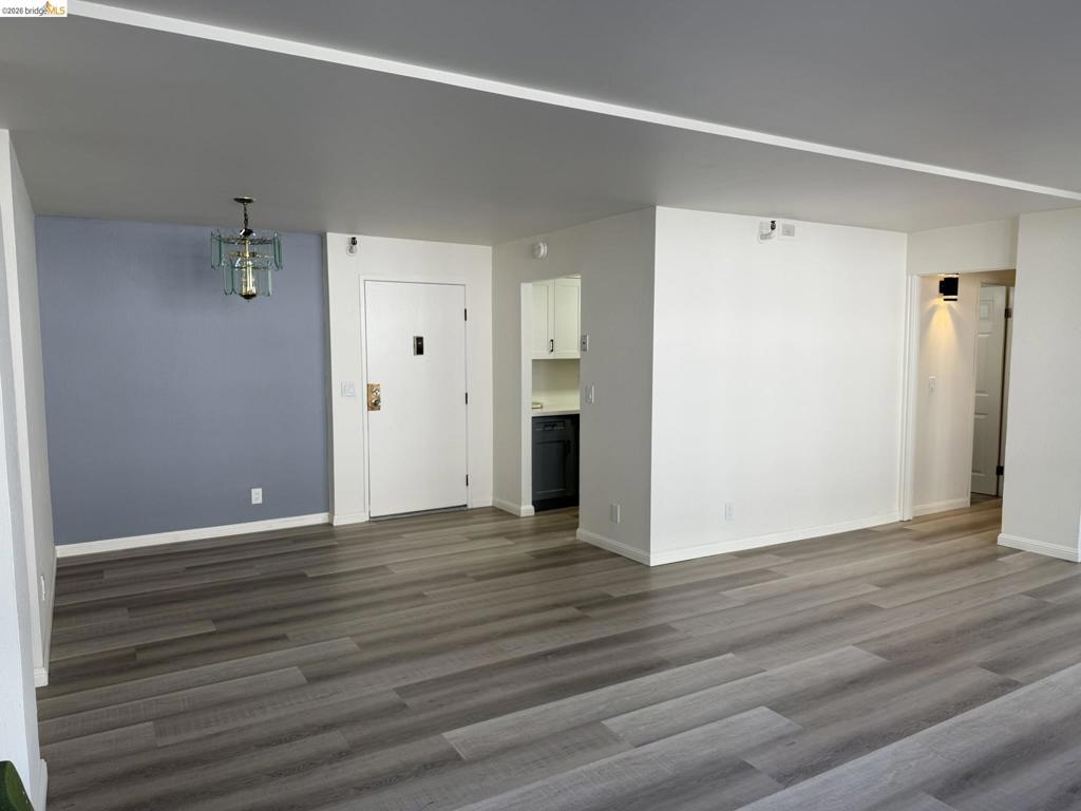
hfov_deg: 71.6
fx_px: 749
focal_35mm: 24
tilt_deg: -5.0
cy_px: 406
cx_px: 540
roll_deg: +0.3
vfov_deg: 56.8
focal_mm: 6.76
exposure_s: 1/120
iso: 50
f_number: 1.78
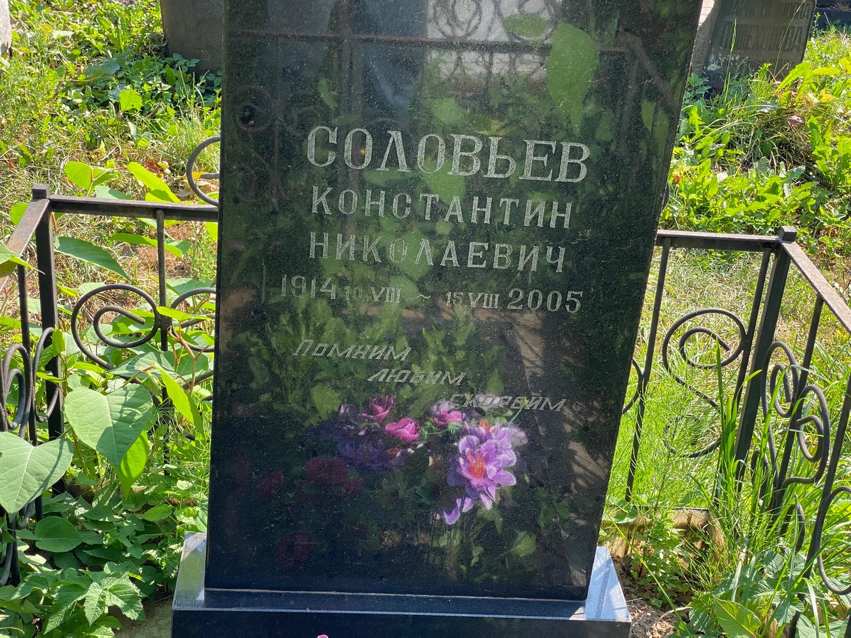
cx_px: 426
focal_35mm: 52
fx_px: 1278
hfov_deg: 36.8
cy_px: 319
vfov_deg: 28.0
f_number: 2
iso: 20
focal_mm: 6
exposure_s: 1/331
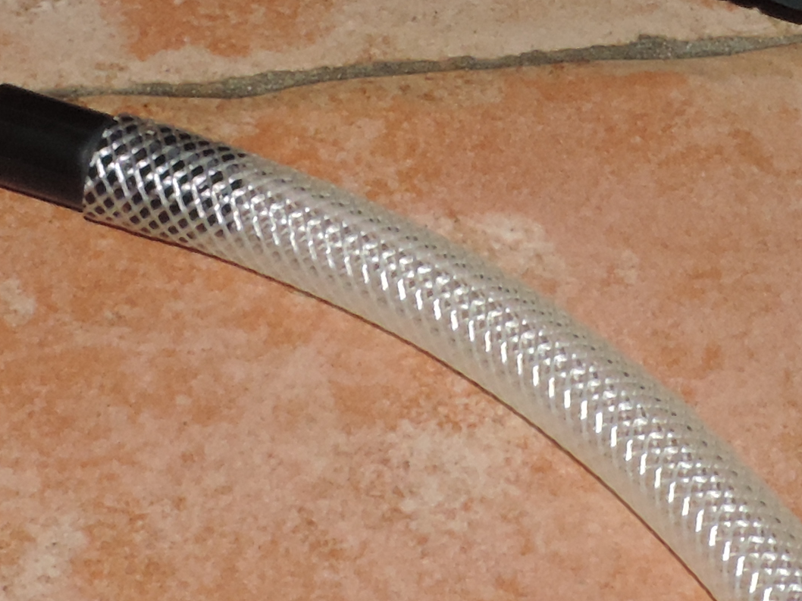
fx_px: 3752
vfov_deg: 9.1
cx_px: 592
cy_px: -110
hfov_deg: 12.2
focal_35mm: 162
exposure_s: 1/30
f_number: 7.2
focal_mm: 6.2
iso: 200
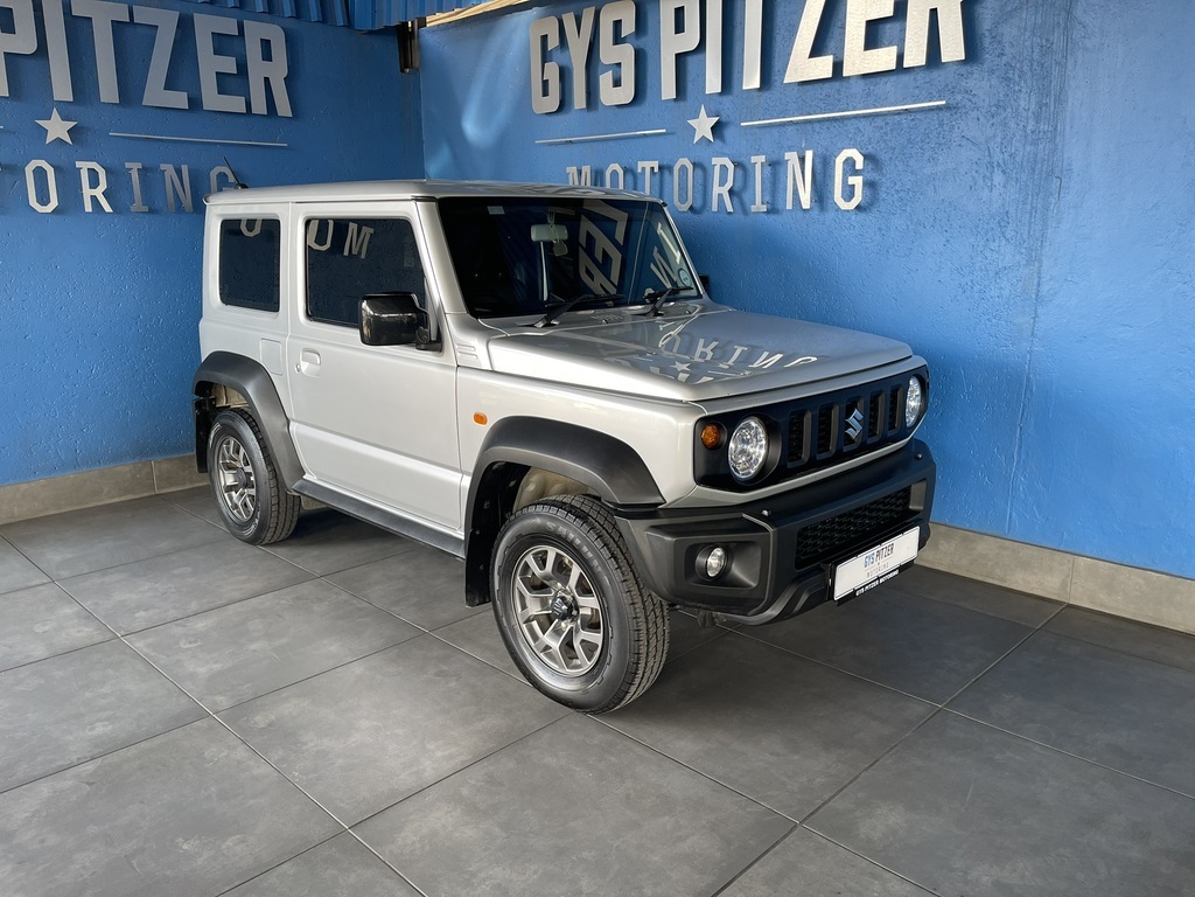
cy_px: 448
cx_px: 598
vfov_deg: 54.9
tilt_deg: -14.4
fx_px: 863
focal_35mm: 25
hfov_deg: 69.4
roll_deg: +1.0
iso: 100
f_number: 1.6
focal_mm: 5.1
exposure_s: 1/121
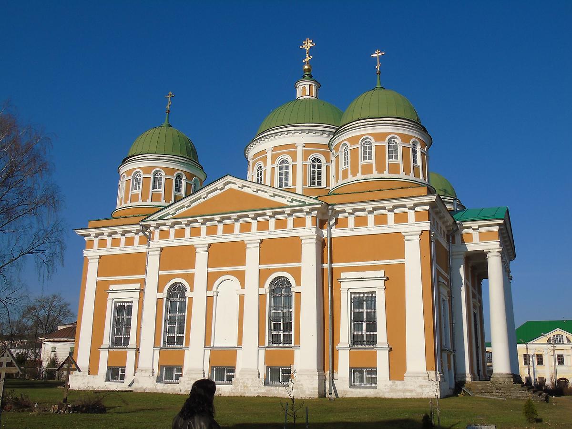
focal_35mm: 34
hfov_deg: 54.0
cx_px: 286
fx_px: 562
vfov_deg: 41.8
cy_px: 214
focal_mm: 6.1
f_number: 4.7
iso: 80
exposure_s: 1/1000
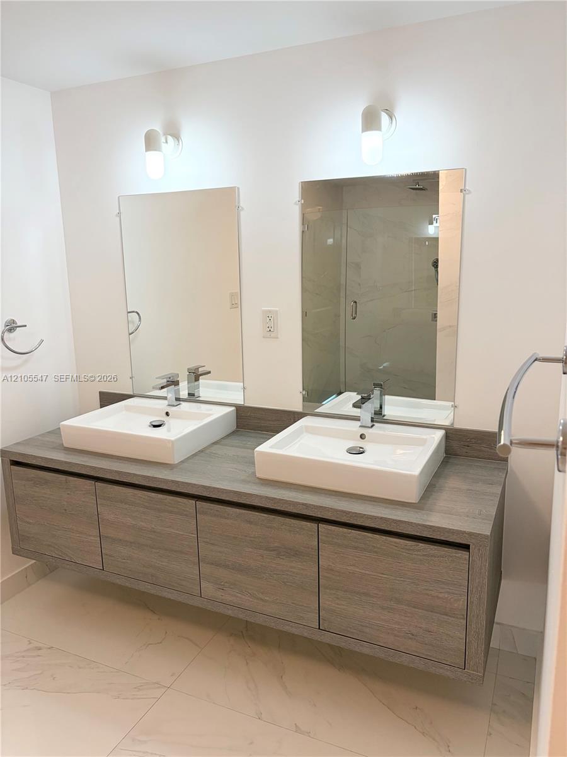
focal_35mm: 26
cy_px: 378
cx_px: 284
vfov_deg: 67.3
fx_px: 568
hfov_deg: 53.1
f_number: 1.6
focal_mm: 5.96
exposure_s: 1/120
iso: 125
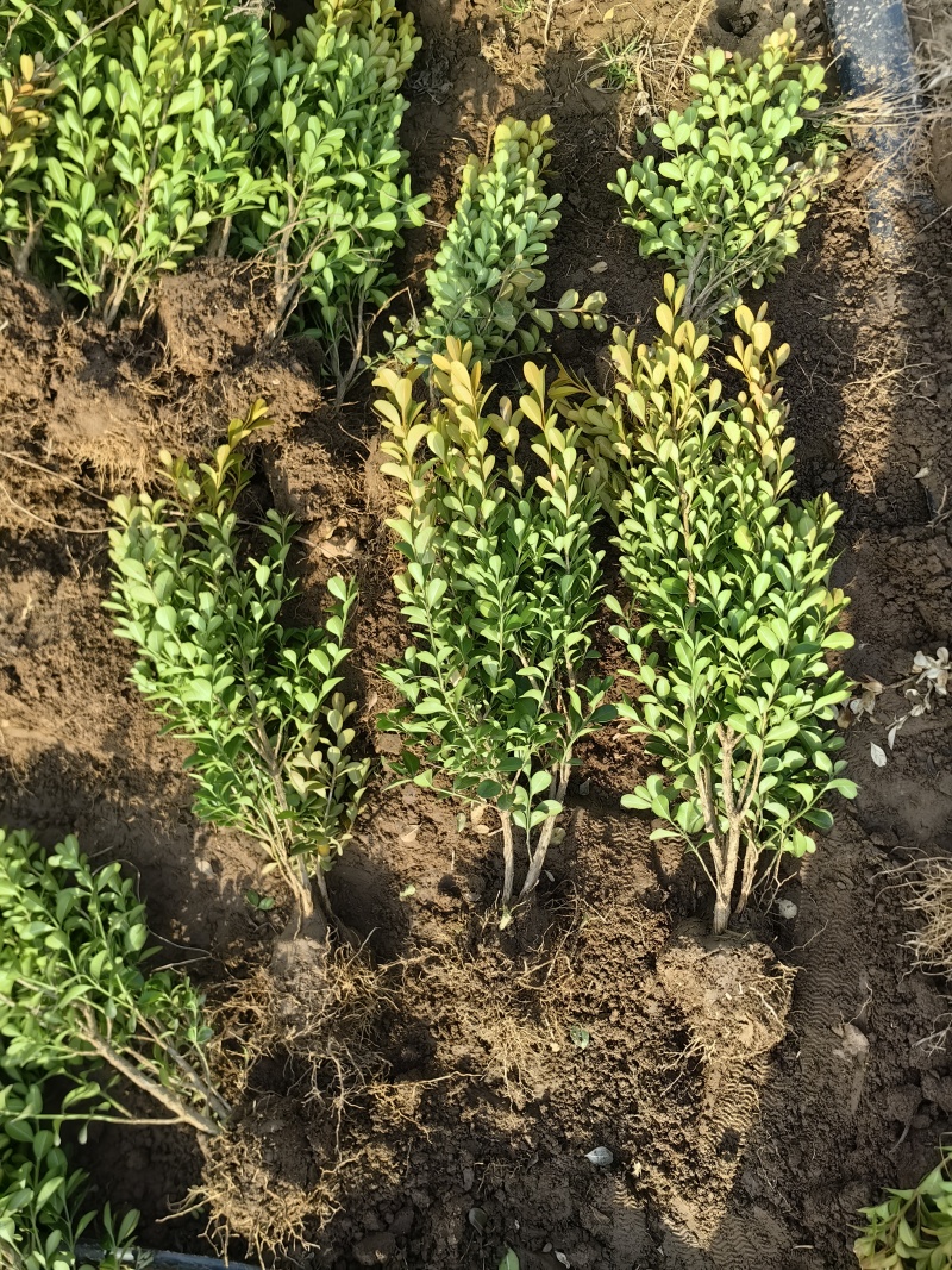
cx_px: 476
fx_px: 990
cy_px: 635
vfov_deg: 65.3
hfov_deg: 51.3
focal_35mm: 27
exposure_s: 1/1577
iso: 50
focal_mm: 5.75
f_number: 2
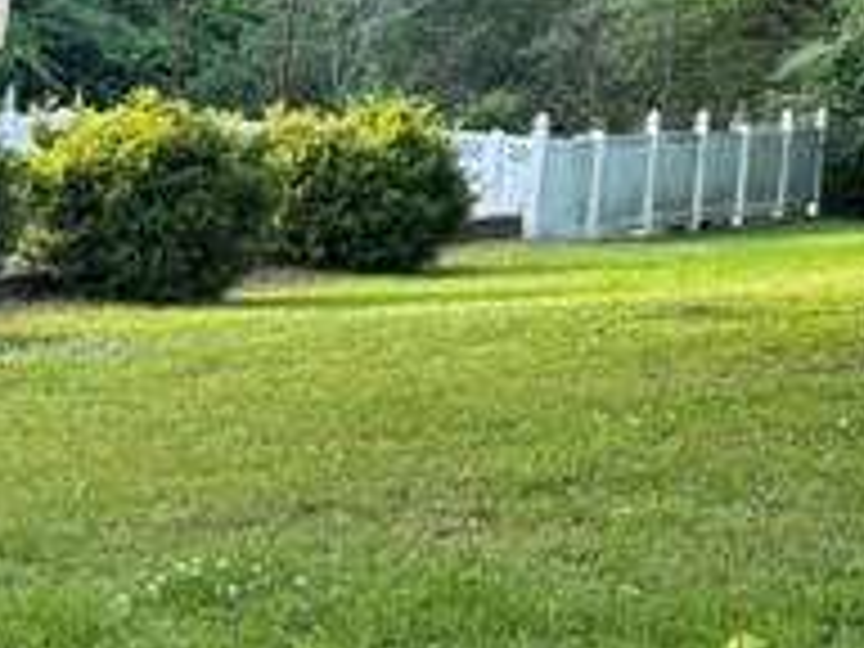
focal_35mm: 139
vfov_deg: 10.5
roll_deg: -4.5
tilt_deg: +3.2
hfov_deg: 11.9
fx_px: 3469
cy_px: -130
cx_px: 1971
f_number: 1.6
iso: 80
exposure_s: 1/121
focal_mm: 5.96
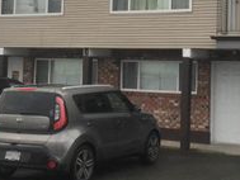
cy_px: 31
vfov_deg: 17.8
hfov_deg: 23.7
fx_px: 569
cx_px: 161
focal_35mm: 82
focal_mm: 3.3
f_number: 2.4
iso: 25
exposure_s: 1/40
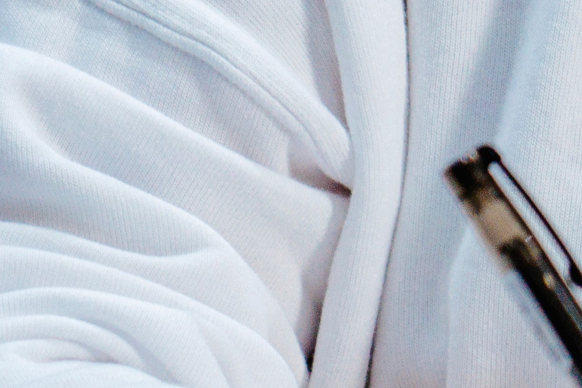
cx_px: 1466
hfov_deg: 4.5
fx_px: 7144
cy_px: -202
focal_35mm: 442
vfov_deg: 3.1
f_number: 2.8
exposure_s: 1/160
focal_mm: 57
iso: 500
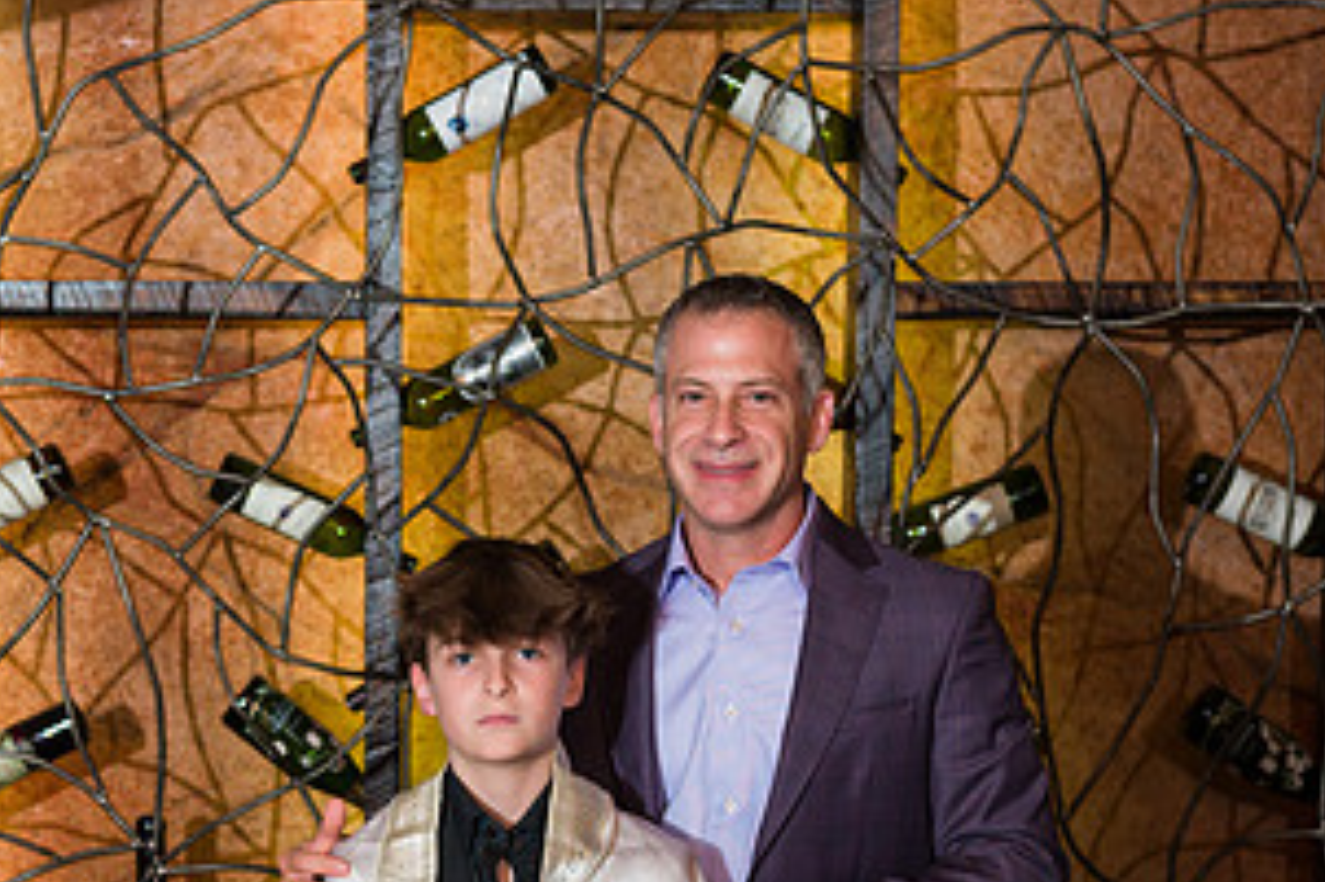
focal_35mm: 101
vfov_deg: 13.4
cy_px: 755
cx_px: 342
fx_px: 3715
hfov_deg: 20.1
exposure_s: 1/200
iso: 1000
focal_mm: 52
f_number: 5
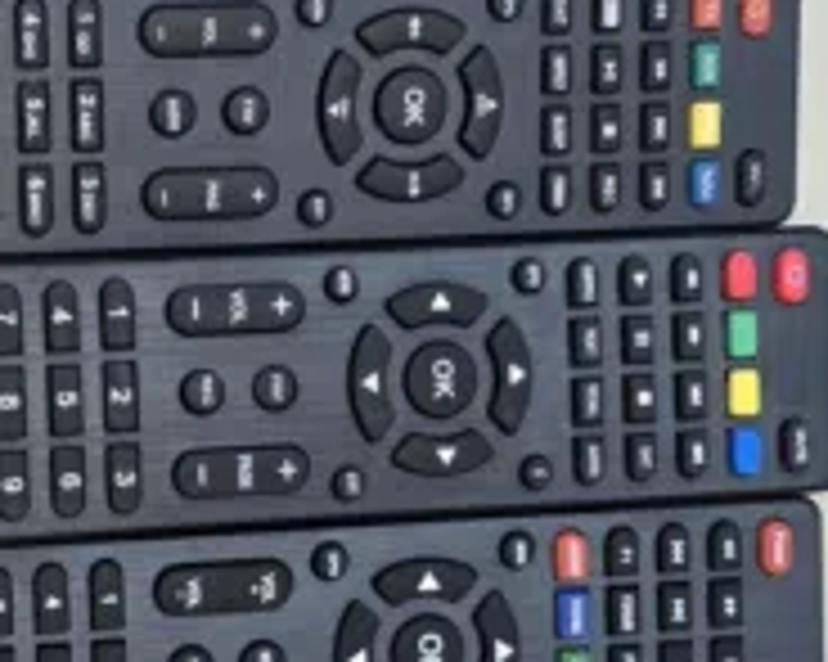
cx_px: 252
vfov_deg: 19.6
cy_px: 347
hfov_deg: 24.3
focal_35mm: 78
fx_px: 1910
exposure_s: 1/25.1
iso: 125
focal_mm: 6.3
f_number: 1.7
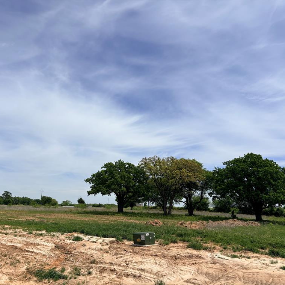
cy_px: 143
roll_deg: -0.5
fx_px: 289
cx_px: 115
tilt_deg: +13.3
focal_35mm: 31
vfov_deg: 52.5
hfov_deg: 52.2
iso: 50
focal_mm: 5.96
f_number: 1.6
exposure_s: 1/7813
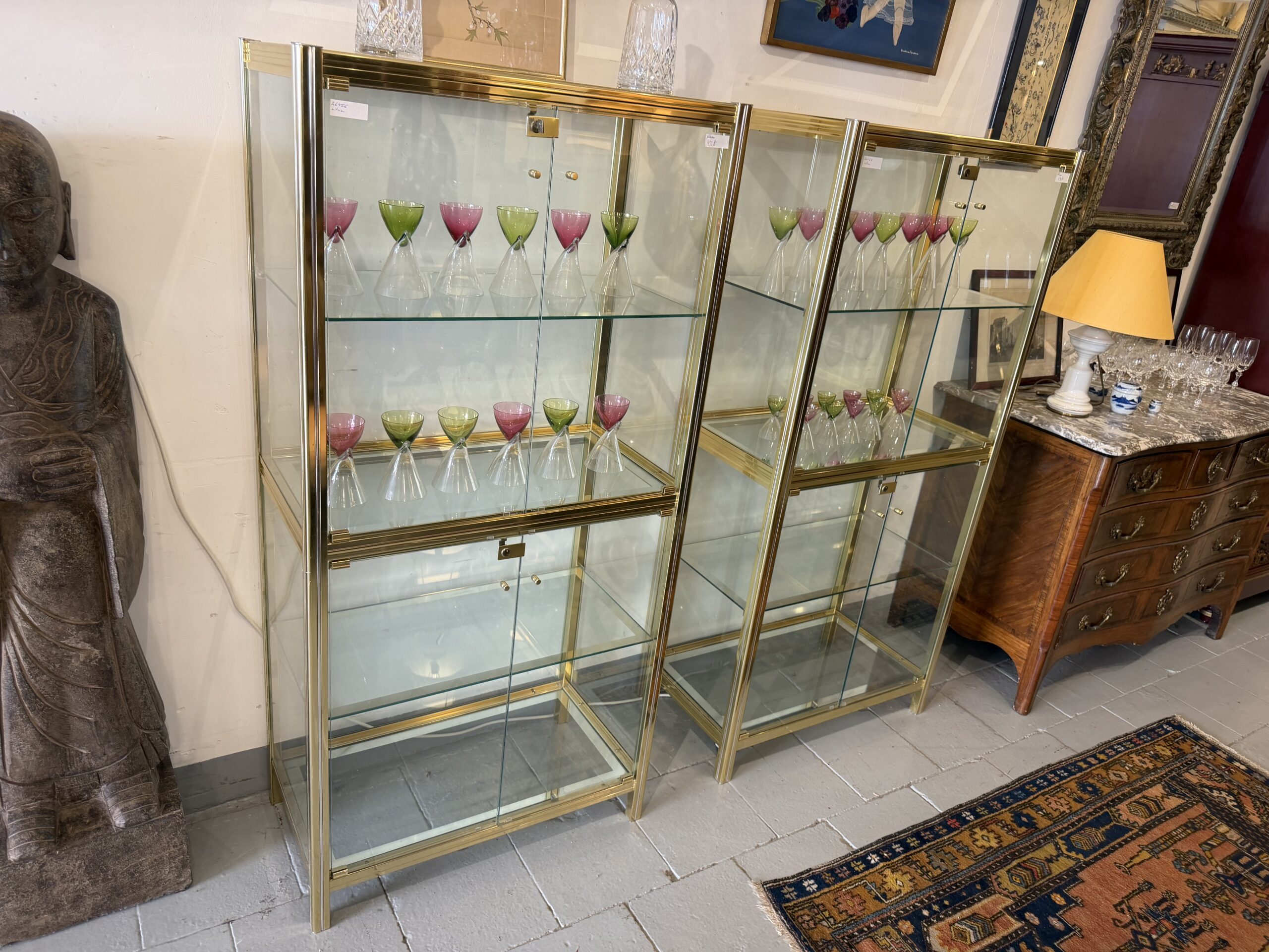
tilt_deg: -20.8
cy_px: 476
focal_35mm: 24
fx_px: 880
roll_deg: -7.2
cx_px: 634
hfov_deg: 71.6
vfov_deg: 56.8
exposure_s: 1/50
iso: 125
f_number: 1.78
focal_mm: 6.76
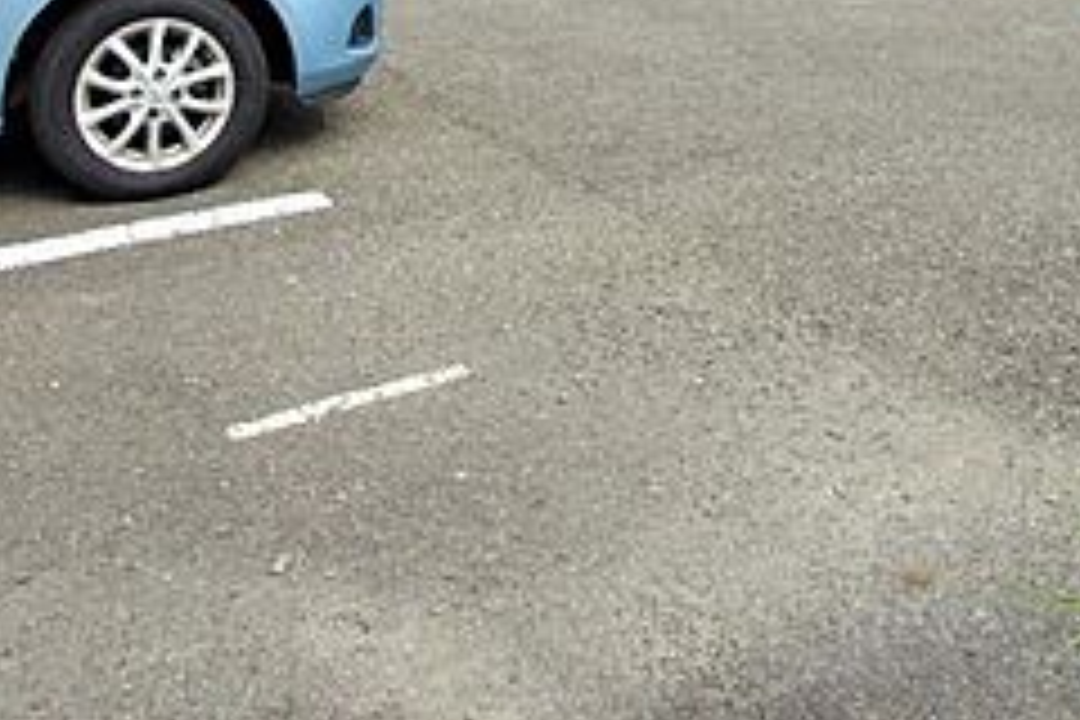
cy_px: -230
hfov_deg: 48.2
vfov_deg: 27.5
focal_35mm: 40
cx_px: 639
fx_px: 1200
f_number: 11
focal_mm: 10
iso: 100
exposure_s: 1/60
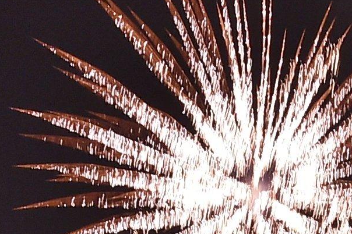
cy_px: 523
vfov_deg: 8.1
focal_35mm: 159
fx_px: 1554
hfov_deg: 12.5
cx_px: 450
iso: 4000
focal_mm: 26
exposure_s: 1/2.5
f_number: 10
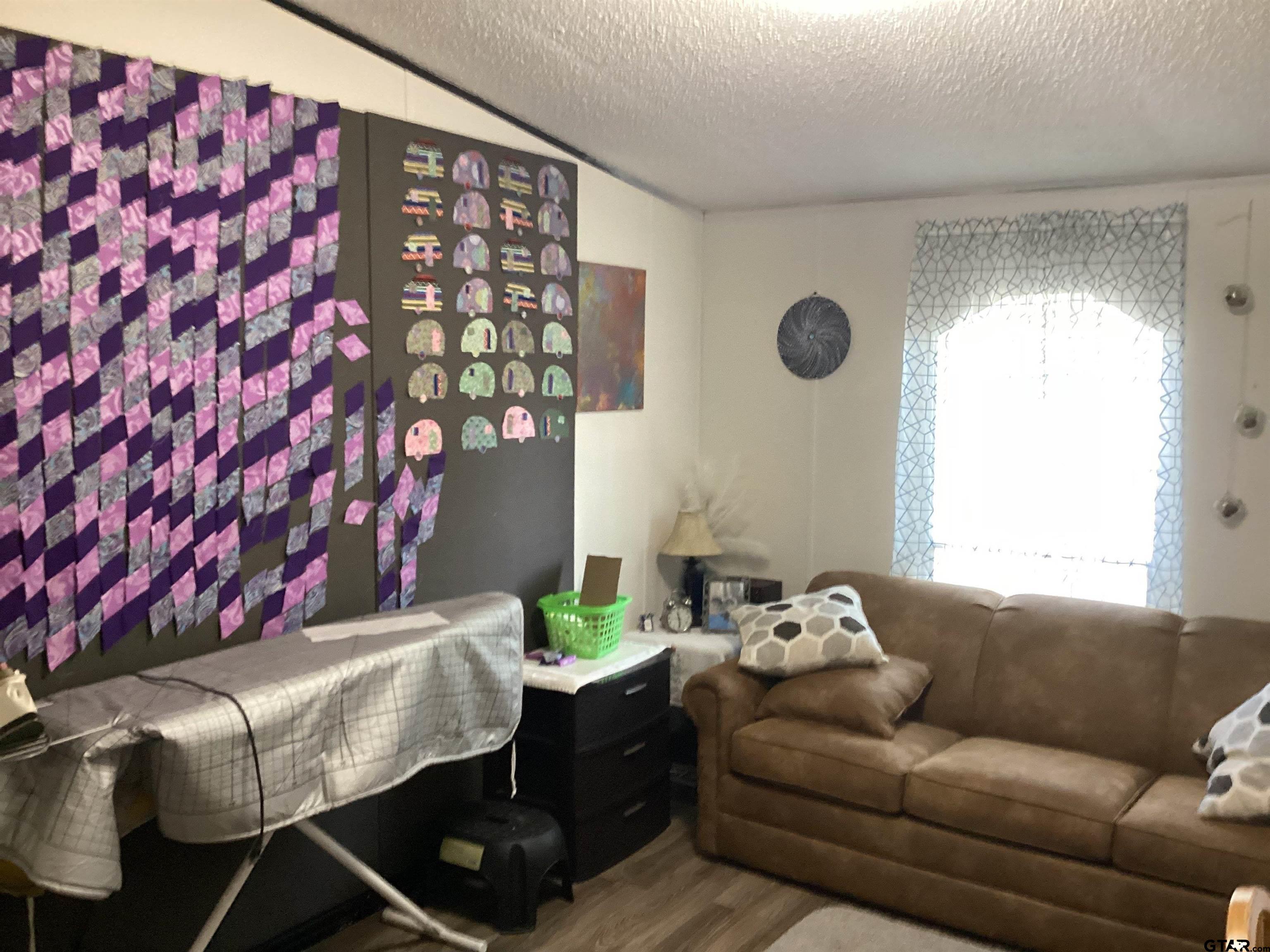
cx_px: 635
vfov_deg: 45.4
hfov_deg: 58.4
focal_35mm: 31
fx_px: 1137
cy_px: 476
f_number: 2.4
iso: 250
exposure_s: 1/40
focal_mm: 3.3
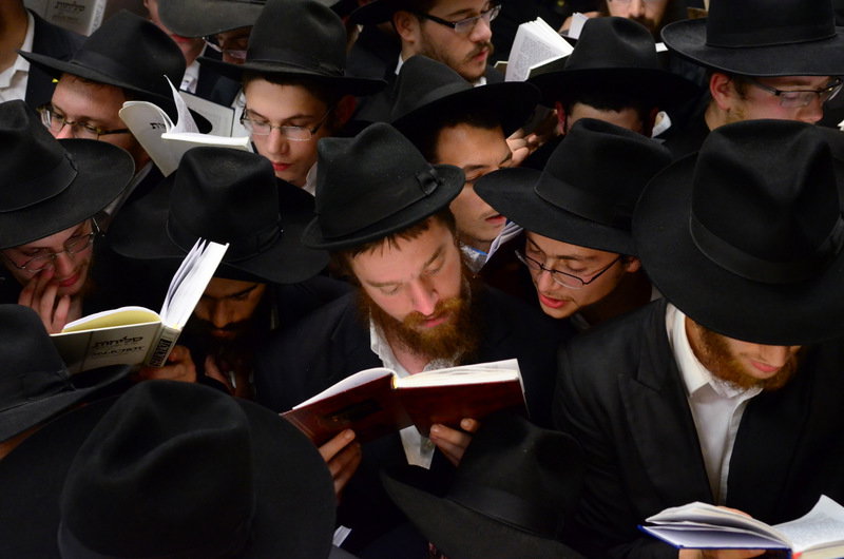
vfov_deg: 23.7
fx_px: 1334
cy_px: 280
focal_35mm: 57
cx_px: 422
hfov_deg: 35.1
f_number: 4.5
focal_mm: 38
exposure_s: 1/160
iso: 3200
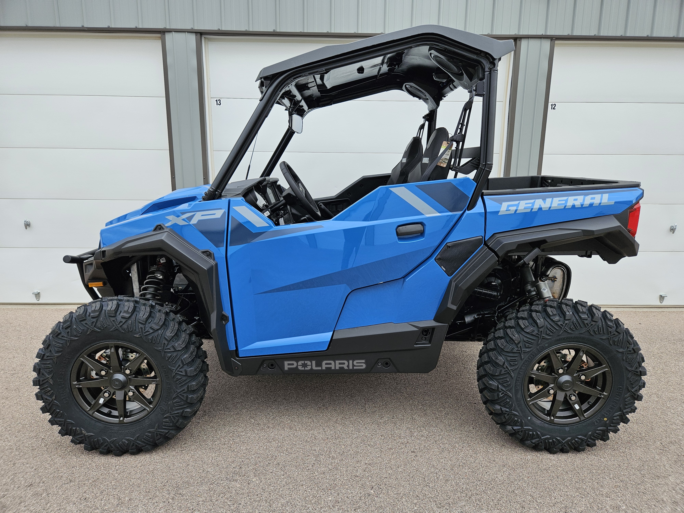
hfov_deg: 73.9
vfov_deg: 58.9
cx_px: 342
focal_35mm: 23
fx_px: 454
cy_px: 256
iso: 50
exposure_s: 1/719
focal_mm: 5.4
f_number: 1.8
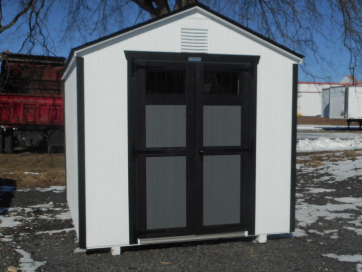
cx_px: 181
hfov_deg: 54.0
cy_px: 136
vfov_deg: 41.8
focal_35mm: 34
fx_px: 356
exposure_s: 1/320
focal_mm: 6
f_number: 11.9
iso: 80
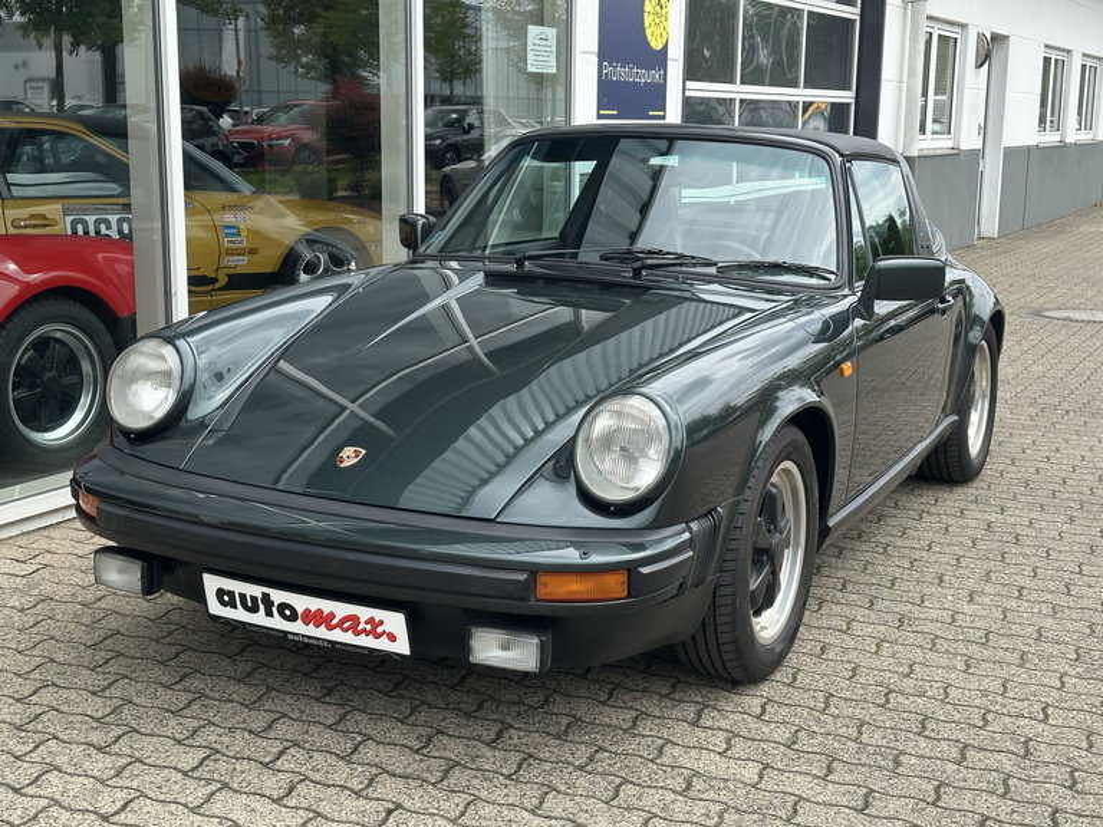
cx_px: 552
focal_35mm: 48
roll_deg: -0.8
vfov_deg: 30.3
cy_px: 414
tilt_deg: -10.0
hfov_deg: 39.7
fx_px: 1529
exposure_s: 1/1475
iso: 64
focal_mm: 6.86
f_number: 1.78
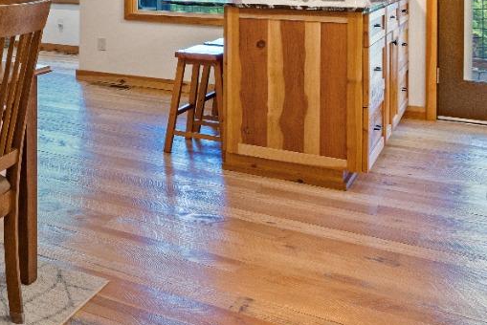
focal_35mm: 53
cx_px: -145
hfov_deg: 29.9
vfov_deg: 23.8
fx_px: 717
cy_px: -41
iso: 320
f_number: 8
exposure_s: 1/8
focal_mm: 18
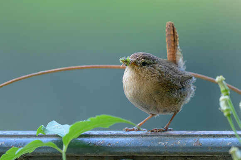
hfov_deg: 1.8
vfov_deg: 1.2
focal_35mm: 1171
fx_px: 7837
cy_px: 103
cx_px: 110
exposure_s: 1/200
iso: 1000
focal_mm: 560
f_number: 4
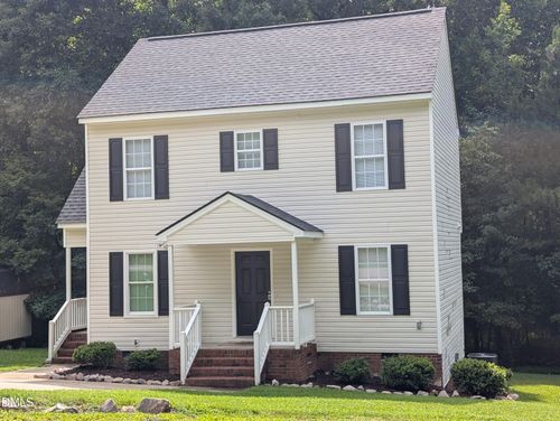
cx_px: 280
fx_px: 793
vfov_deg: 29.7
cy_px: 210
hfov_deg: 38.9
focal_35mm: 49
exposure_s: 1/354
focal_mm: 6.9
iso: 18
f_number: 1.68
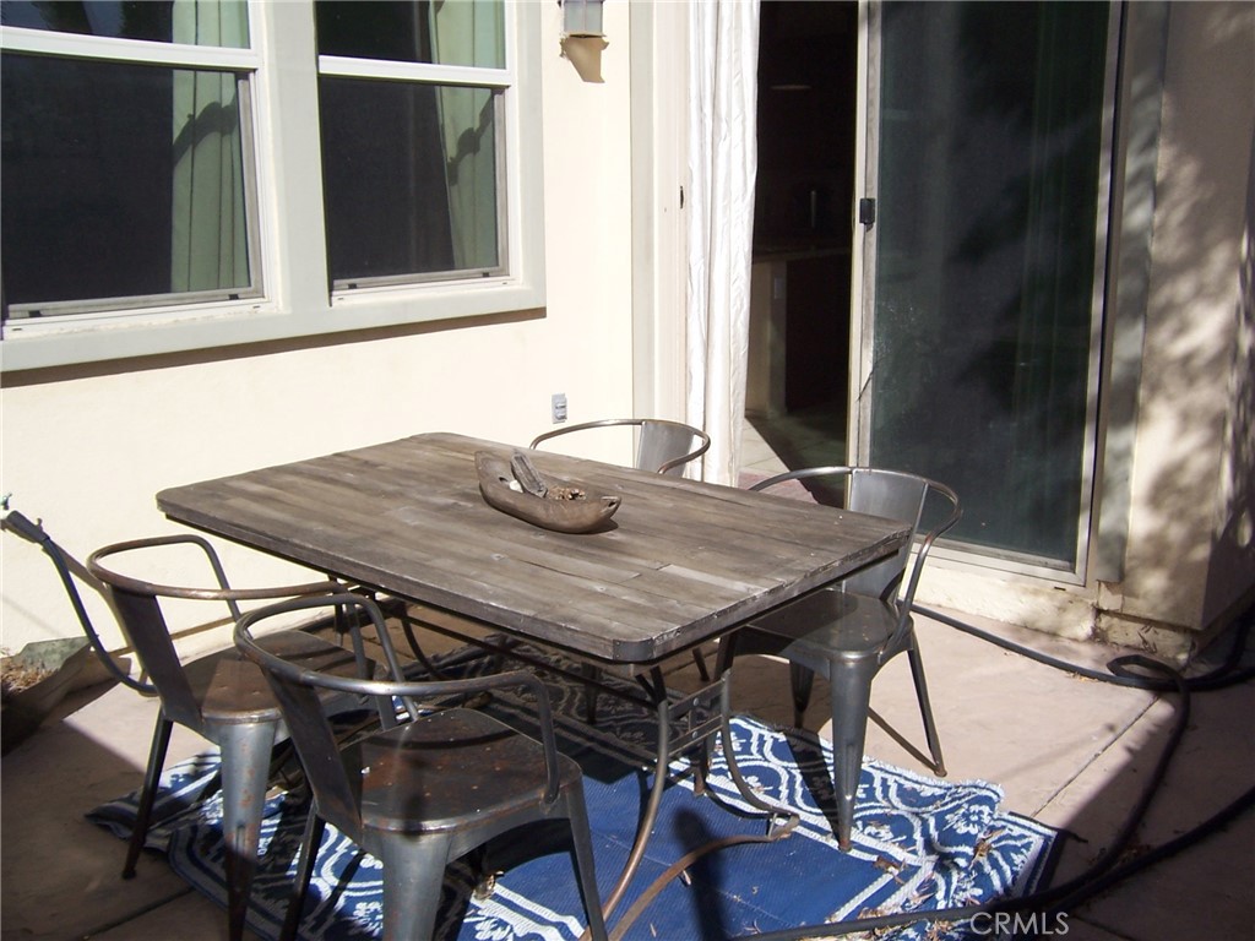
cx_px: 628
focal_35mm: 33
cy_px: 470
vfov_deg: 42.9
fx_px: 1196
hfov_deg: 55.4
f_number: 4
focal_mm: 5.5
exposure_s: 1/750
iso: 80
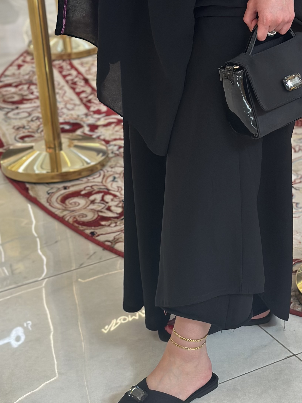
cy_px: 186
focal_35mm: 89
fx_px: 1035
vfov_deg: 22.0
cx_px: 212
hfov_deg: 16.5
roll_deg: +2.9
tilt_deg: -24.3
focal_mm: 6.86
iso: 125
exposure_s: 1/120
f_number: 1.78
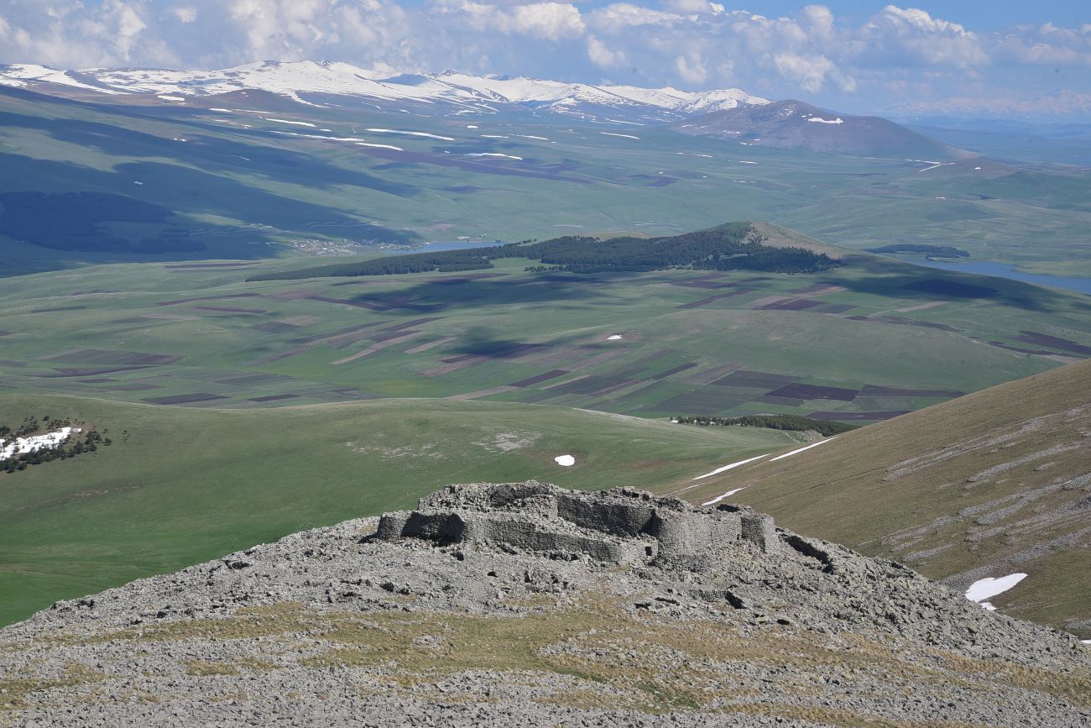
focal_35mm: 50
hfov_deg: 39.6
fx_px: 1515
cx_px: 546
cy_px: 364
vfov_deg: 27.0
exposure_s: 1/125
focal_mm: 50
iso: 160
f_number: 16
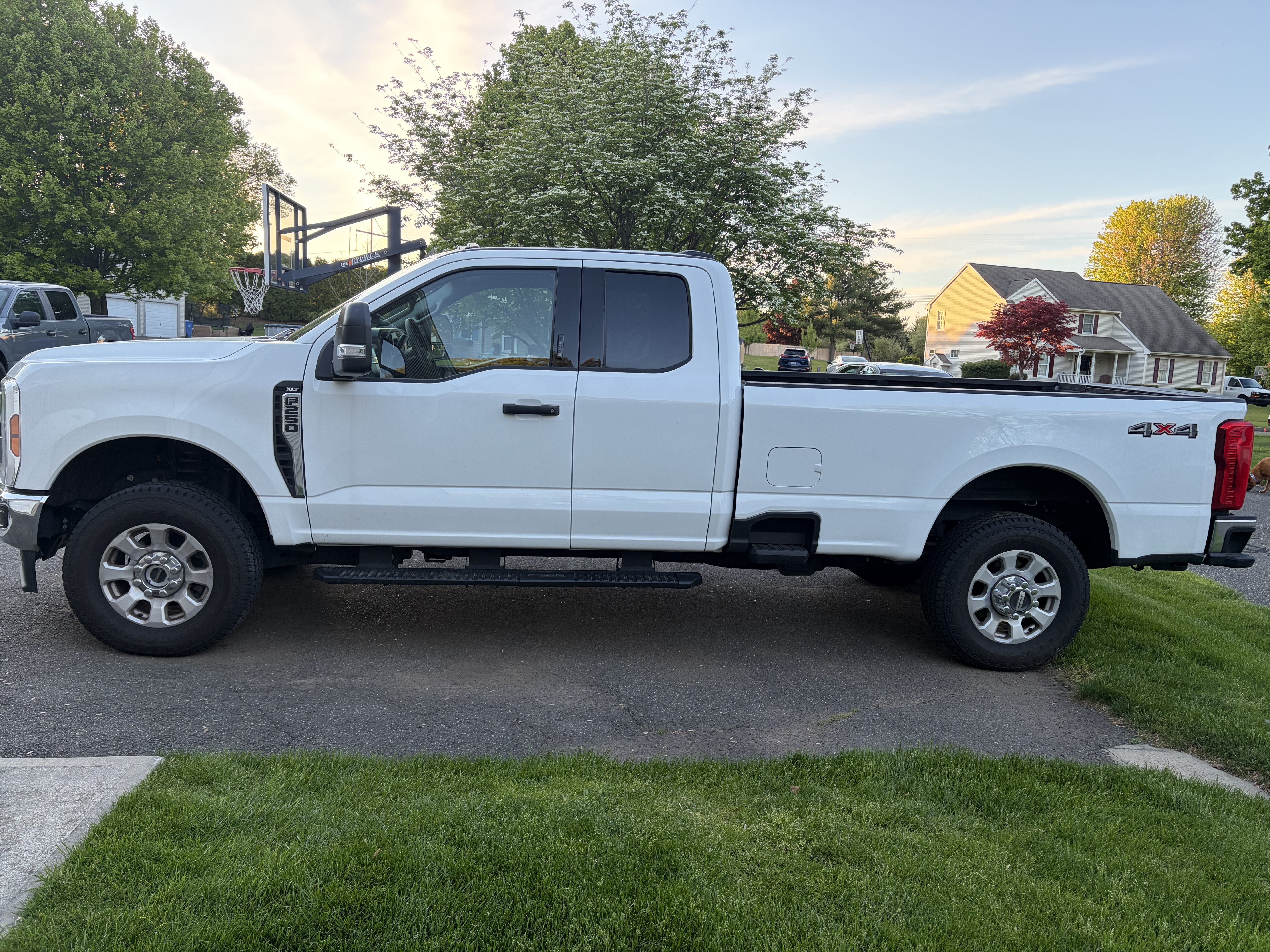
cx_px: 635
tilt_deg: -6.7
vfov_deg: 53.1
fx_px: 954
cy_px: 476
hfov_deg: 67.3
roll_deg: -2.8
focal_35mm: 26
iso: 50
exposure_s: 1/172
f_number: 1.6
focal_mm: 5.96
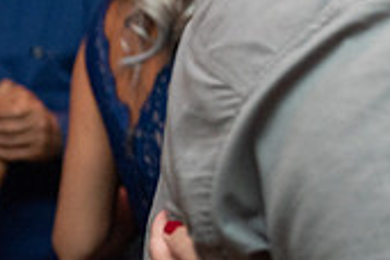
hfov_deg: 8.4
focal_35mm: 238
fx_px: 2578
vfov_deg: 5.7
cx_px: 655
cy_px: -170
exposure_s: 1/60
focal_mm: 70
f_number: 4
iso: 3200
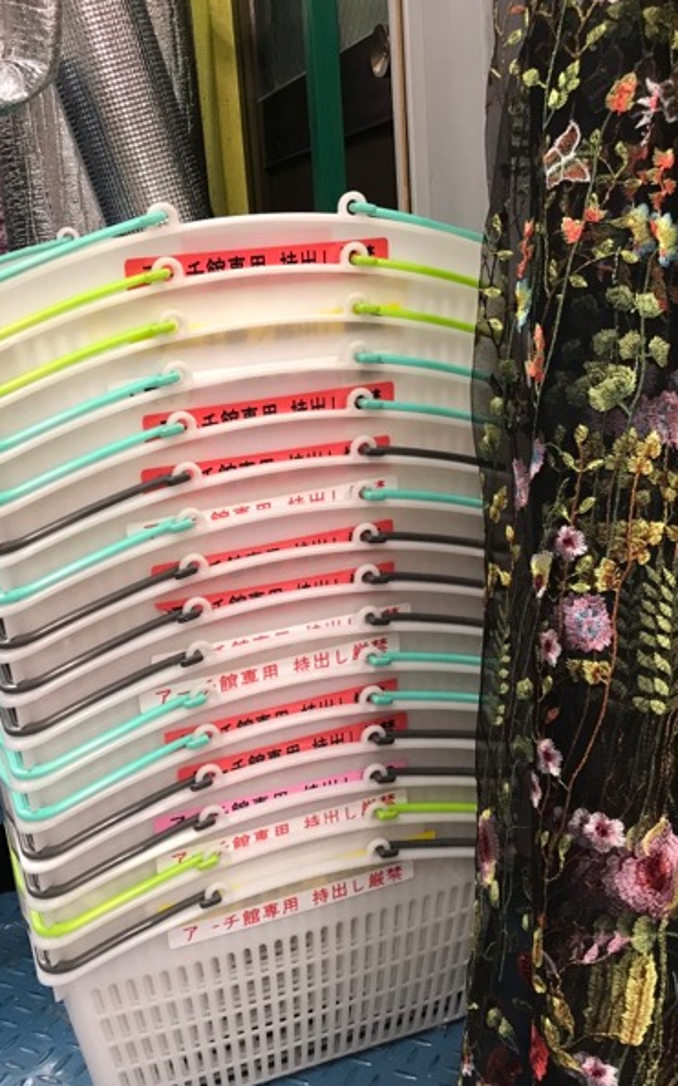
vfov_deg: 55.3
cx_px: 312
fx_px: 1035
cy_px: 583
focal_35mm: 35
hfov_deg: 36.2
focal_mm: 3.99
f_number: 1.8
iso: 40
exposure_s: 1/20
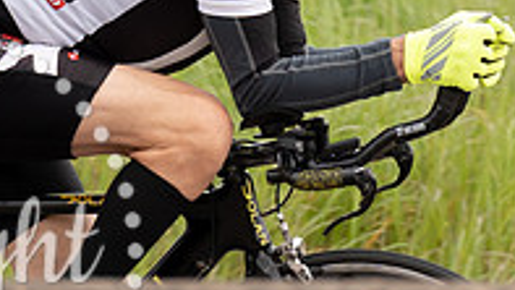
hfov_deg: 1.5
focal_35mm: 1403
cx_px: 233
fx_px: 19167
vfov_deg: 0.9
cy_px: -79
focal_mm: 197
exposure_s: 1/1000
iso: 250
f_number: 4
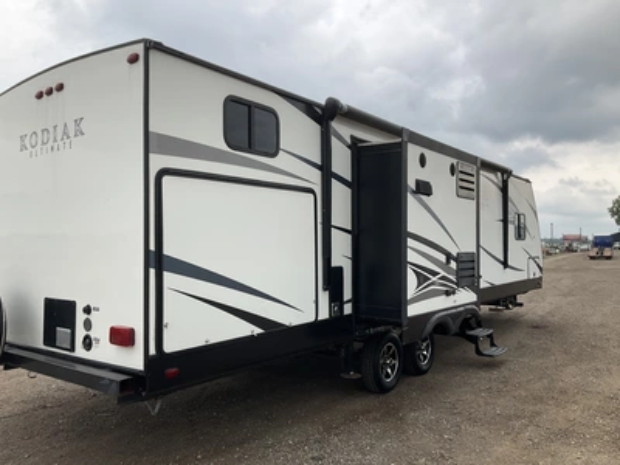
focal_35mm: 29
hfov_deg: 61.7
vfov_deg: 48.2
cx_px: 310
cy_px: 232
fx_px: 519
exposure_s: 1/1076
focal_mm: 3
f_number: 1.8
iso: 25
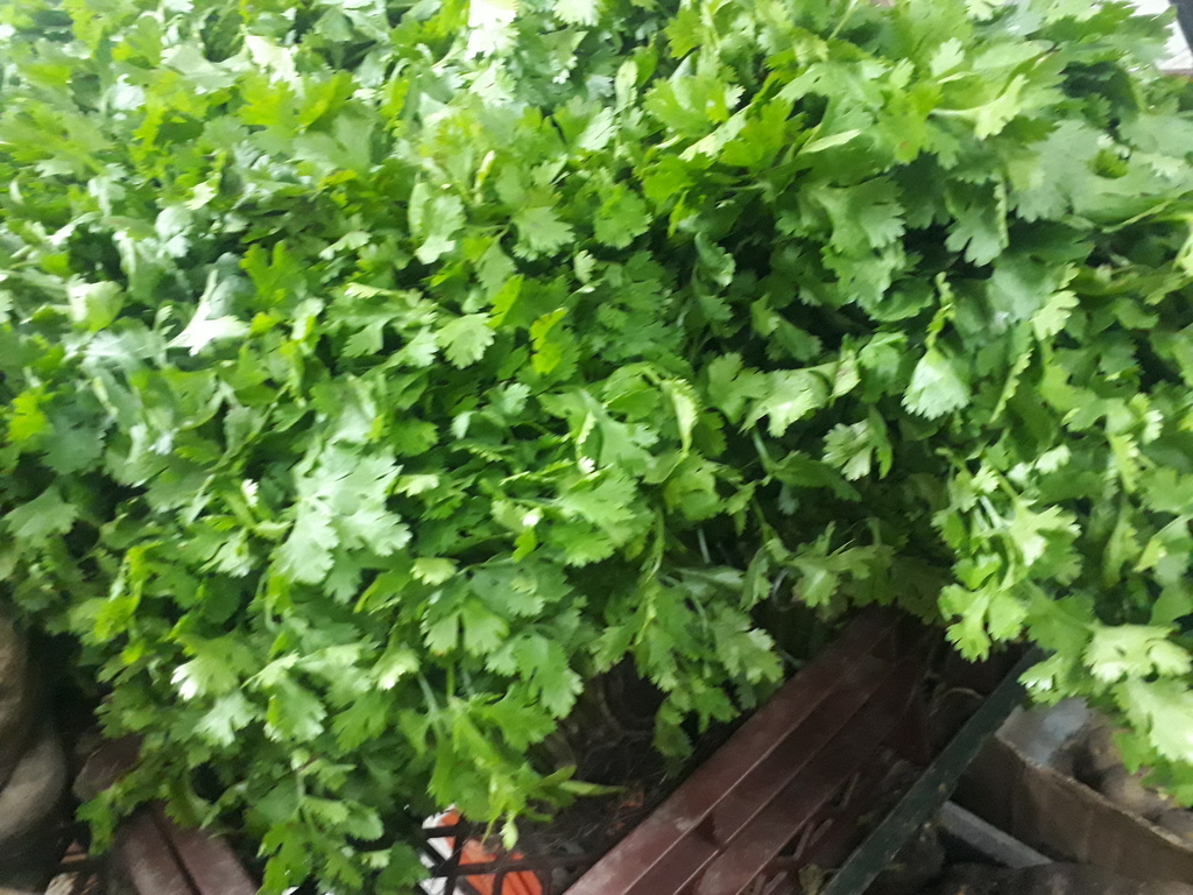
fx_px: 931
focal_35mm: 27
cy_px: 448
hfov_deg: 65.3
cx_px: 596
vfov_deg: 51.4
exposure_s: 1/15
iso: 640
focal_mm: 3.6
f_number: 1.9
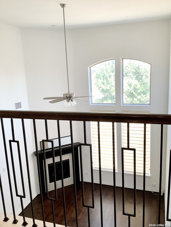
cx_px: 86
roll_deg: +1.3
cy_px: 114
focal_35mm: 31
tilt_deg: -10.7
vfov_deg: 58.4
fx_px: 204
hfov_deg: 45.4
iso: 100
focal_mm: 3.3
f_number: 2.4
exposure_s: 1/60
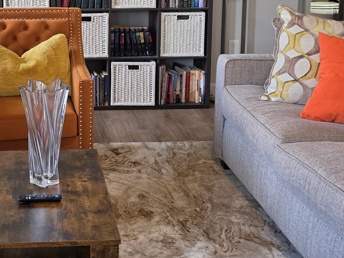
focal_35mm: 57
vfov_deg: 24.8
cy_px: 21
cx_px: 82
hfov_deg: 33.1
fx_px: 566
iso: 125
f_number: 1.4
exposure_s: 1/120
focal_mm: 6.5
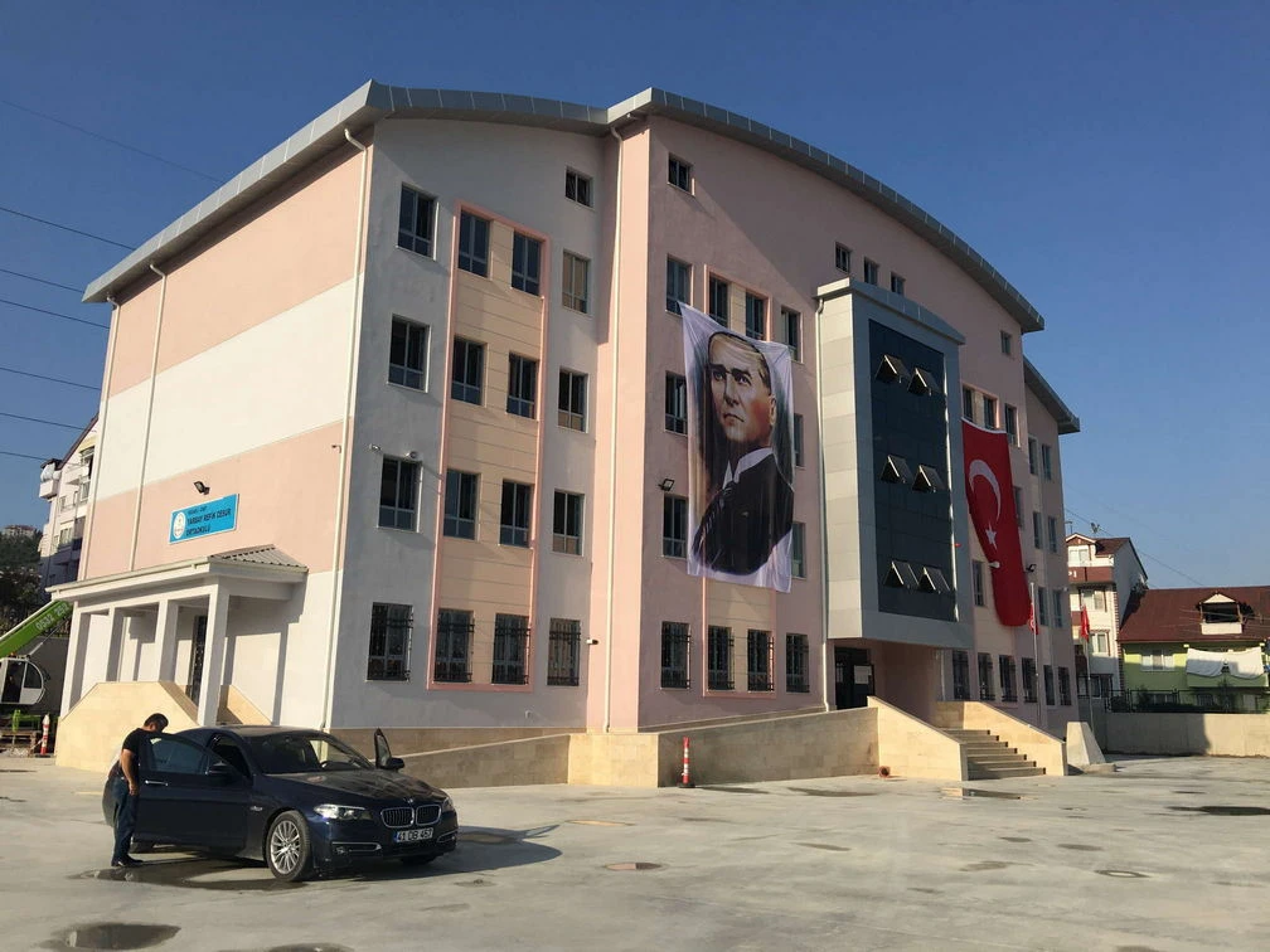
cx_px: 635
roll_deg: -0.6
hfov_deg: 61.7
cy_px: 476
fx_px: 1064
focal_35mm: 29
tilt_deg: +14.0
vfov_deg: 48.2
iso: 25
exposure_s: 1/2404
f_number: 2.2
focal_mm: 4.15
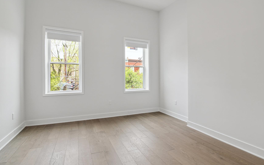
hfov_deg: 94.4
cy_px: 80
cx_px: 134
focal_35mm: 17
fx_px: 122
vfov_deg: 68.0
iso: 400
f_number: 8
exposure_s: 1/60
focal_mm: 16
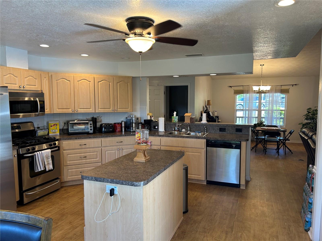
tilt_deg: -5.8
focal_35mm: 26
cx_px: 161
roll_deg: +0.1
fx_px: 242
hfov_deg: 67.3
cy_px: 120
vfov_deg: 53.1
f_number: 1.5
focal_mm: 5.7
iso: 64
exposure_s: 1/60
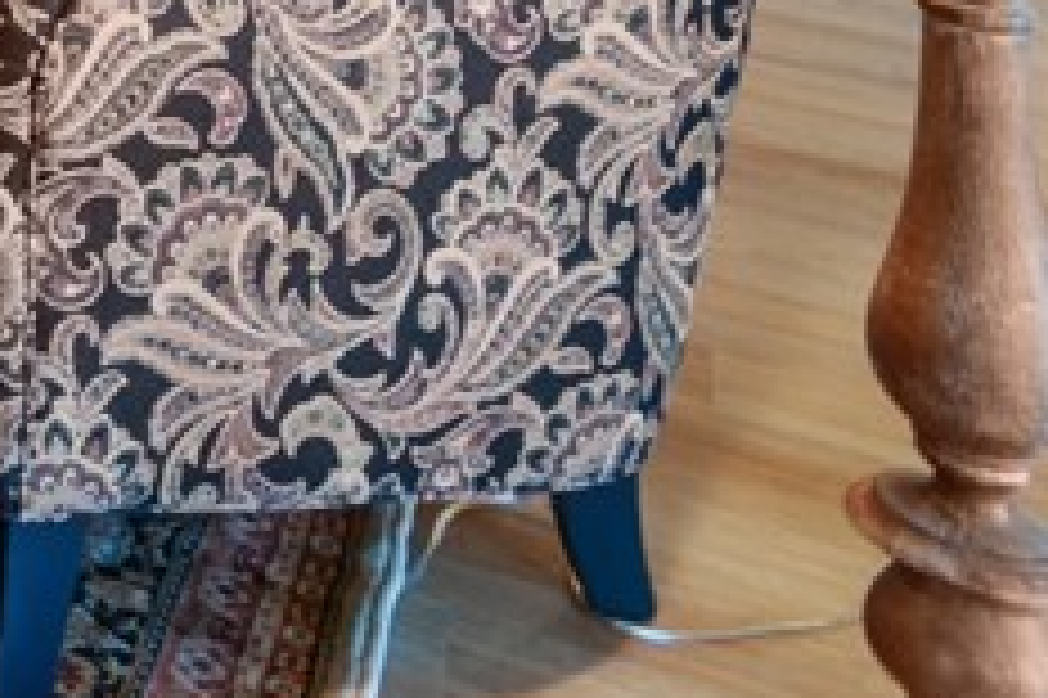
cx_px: -1178
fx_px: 2036
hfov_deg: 17.5
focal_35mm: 70
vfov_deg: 15.0
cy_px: -779
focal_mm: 10
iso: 200
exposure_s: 1/1.67
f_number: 8
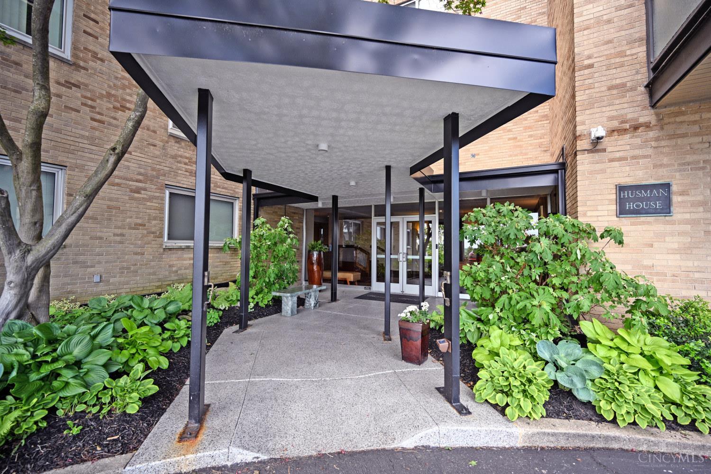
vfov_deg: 77.3
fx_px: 296
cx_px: 356
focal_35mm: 15
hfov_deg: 100.4
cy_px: 237
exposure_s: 1/250
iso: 360
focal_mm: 15
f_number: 4
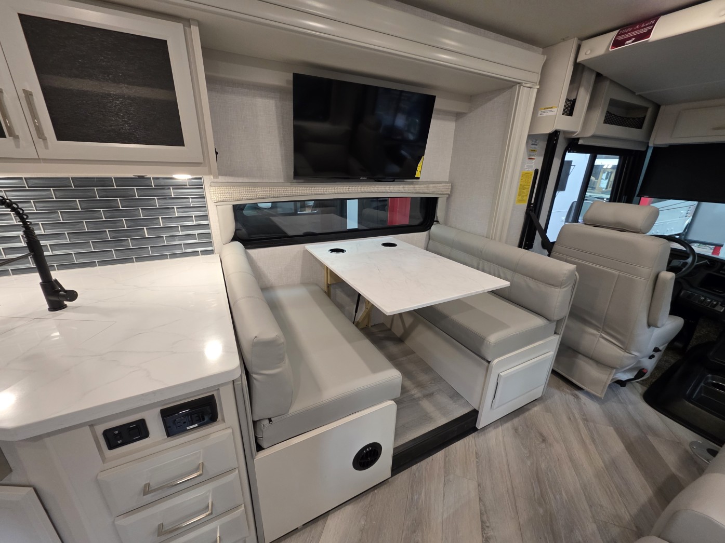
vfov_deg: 89.9
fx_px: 272
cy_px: 272
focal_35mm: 13
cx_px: 362
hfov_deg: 106.2
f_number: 1.9
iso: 250
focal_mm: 2.2
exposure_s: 1/60
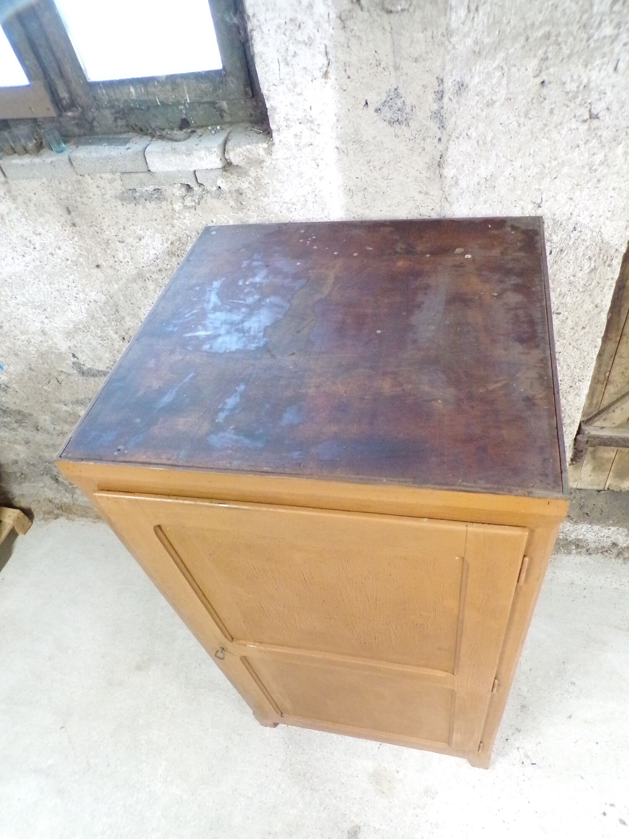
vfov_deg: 71.6
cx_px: 314
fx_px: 581
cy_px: 420
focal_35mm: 24
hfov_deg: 56.8
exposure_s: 1/15
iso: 800
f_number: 3
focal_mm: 4.3
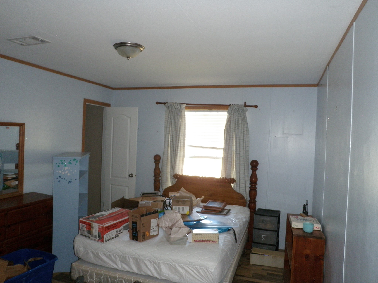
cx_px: 189
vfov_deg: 49.7
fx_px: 306
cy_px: 142
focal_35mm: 28
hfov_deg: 63.4
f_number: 3.5
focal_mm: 5
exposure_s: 1/30
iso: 160
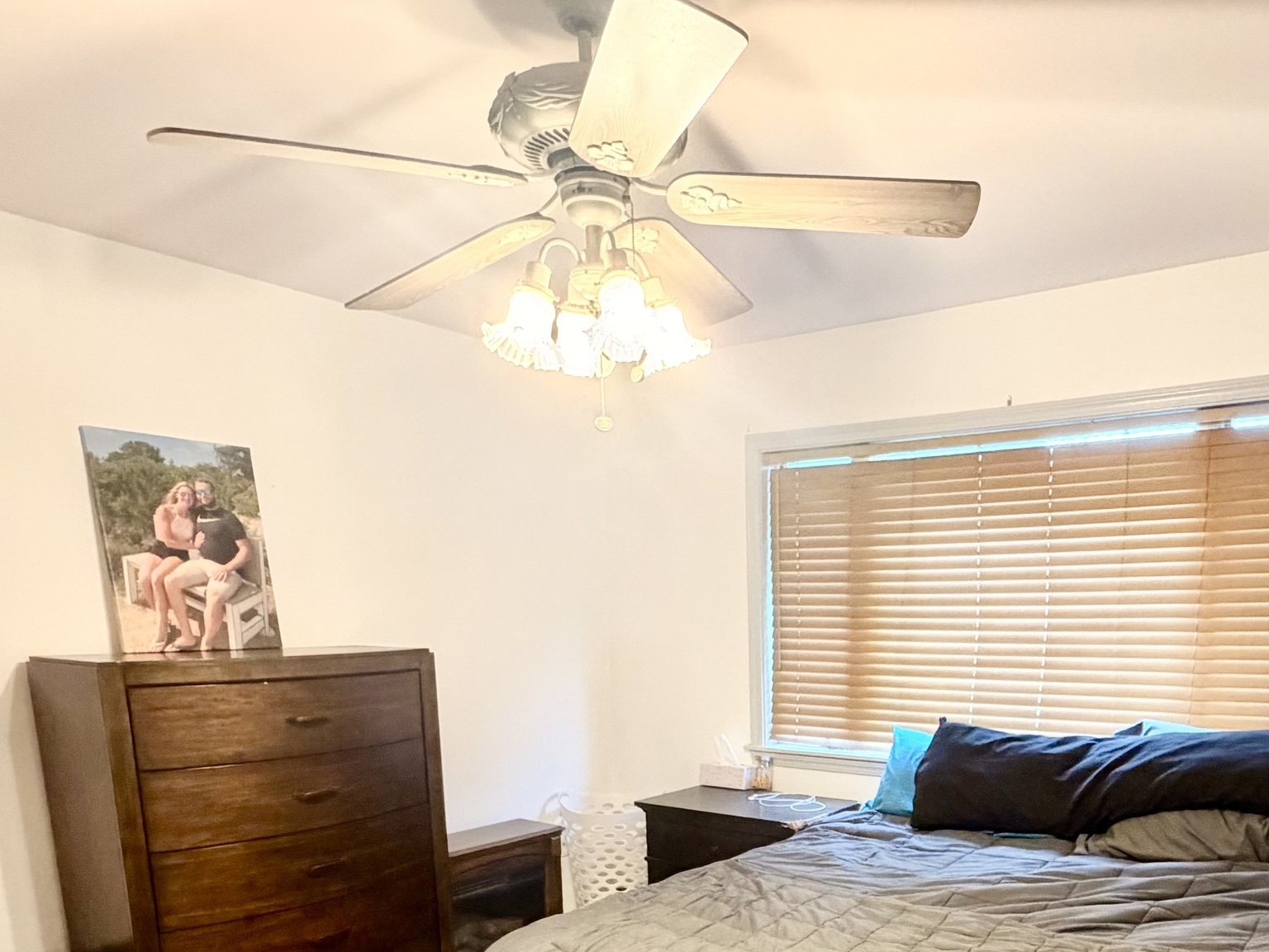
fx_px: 1026
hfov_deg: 62.5
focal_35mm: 28
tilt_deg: -12.3
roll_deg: +0.5
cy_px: 829
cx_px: 801
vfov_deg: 45.8
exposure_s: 1/60
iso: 320
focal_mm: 2.22
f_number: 2.2
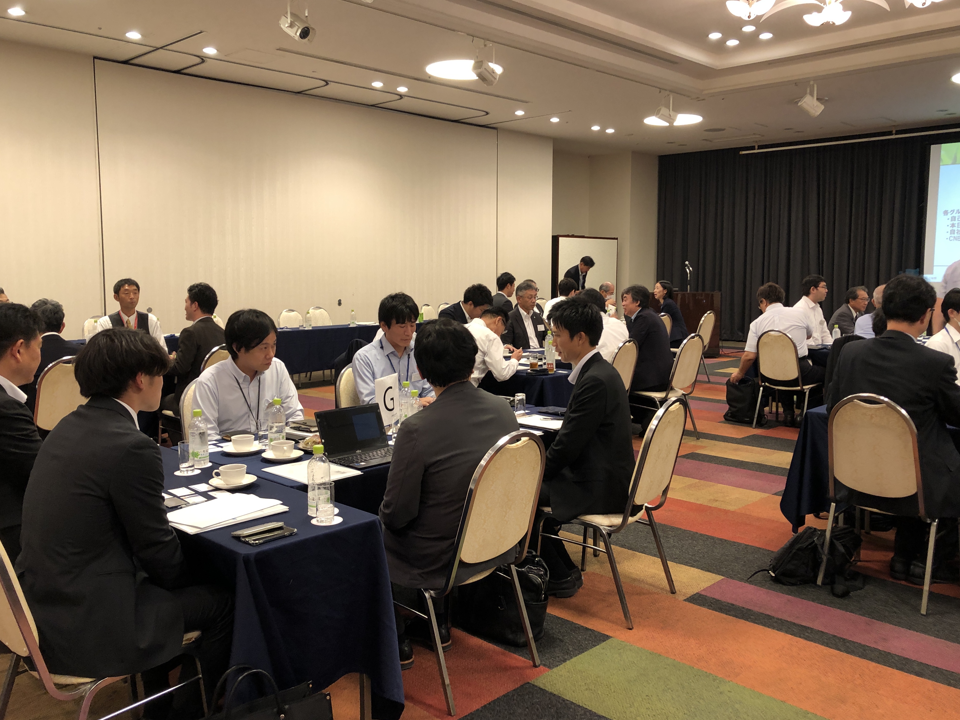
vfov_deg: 46.8
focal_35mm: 30
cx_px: 501
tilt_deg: -5.2
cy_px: 352
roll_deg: +0.9
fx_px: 832
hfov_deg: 59.9
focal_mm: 3.99
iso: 40
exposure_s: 1/17
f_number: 1.8
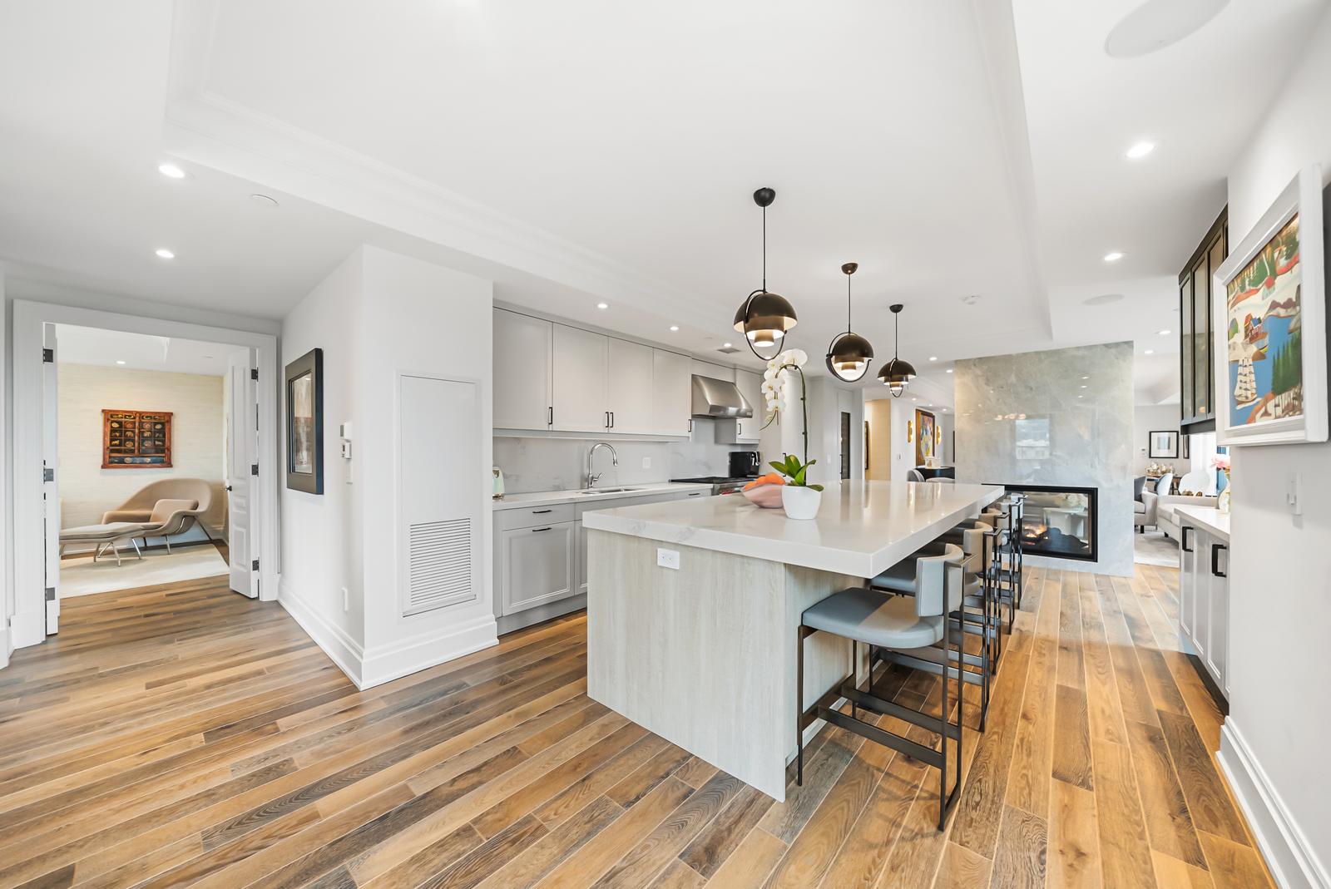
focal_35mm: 12
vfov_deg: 90.1
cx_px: 666
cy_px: 444
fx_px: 444
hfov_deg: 112.6
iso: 3200
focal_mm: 12
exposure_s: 1/30
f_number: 7.1
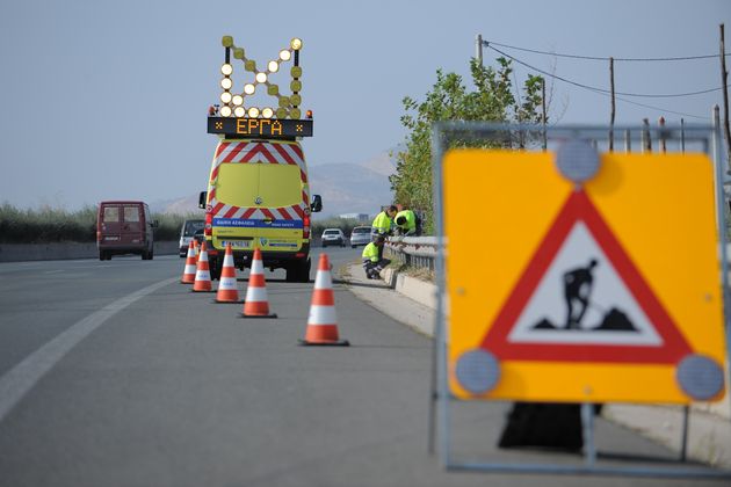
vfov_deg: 6.9
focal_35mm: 200
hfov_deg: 10.3
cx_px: 366
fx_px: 4061
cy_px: 244
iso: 200
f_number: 5
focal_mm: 200
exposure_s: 1/2000
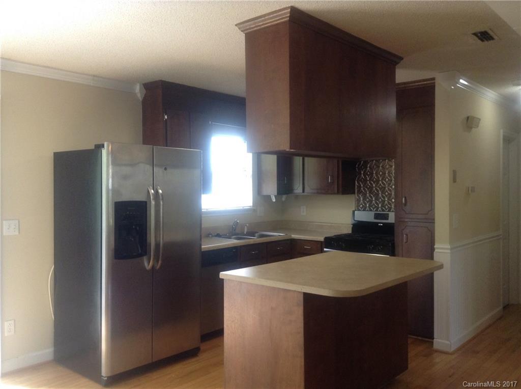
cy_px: 194
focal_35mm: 33
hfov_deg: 55.4
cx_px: 260
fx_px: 496
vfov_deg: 42.8
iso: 80
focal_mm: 3.3
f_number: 2.4
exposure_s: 1/24
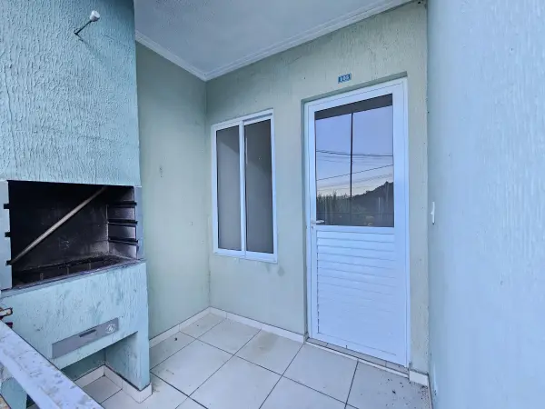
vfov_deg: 89.9
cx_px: 272
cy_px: 204
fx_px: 205
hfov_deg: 106.2
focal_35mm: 13
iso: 125
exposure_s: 1/100
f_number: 2.2
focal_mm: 2.2
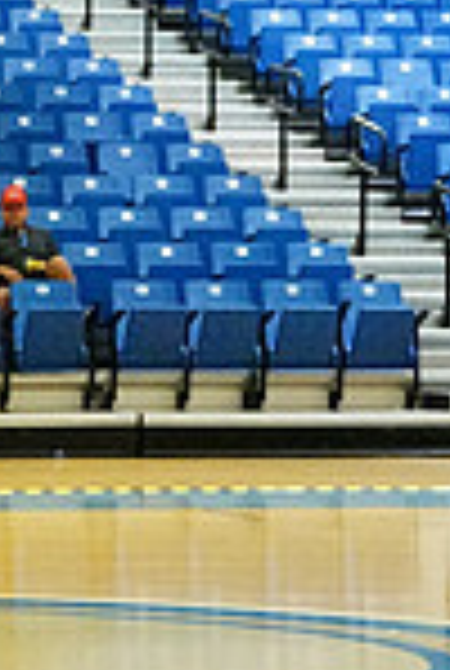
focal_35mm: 229
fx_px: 4274
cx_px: -742
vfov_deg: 9.0
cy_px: 281
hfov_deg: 5.7
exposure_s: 1/1000
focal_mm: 59
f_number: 4
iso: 25600
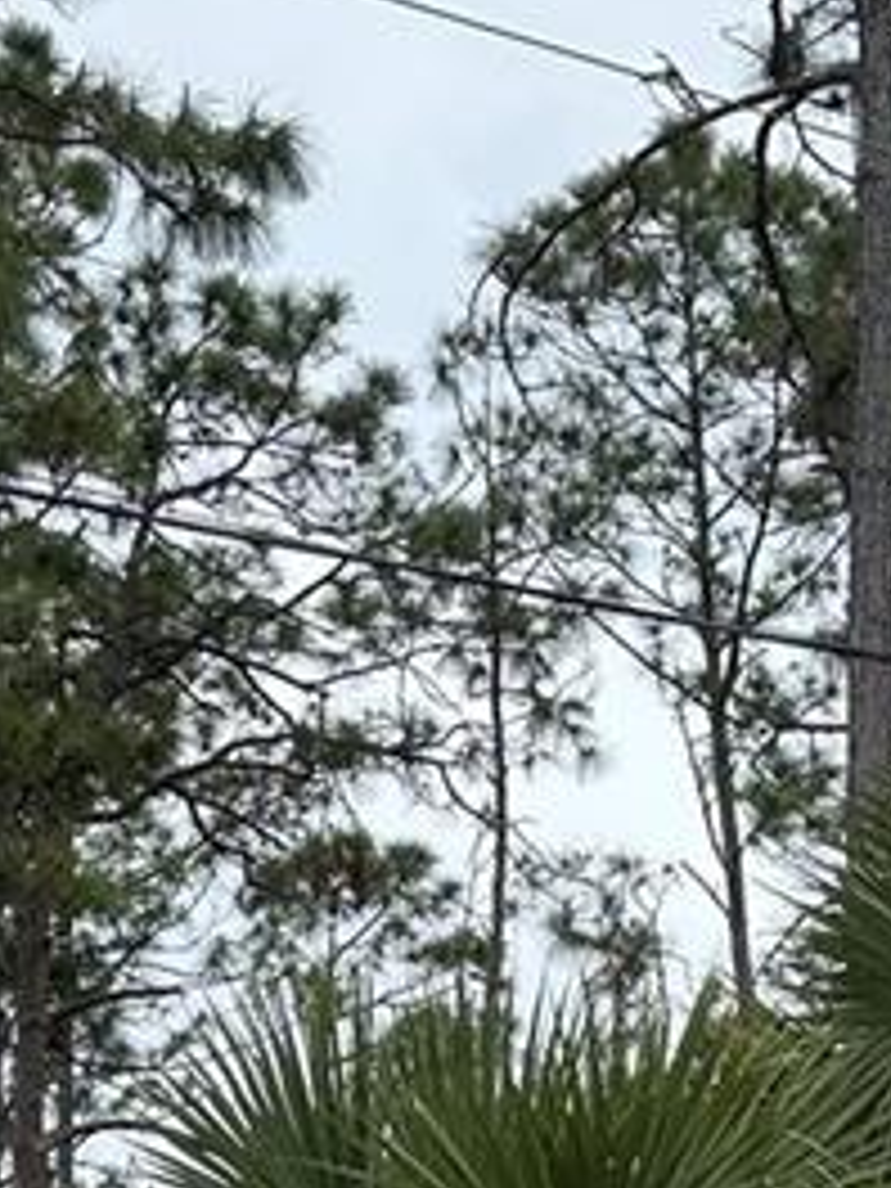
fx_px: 3741
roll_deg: +2.5
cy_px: 1660
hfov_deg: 13.4
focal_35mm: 109
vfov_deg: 16.7
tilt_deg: +6.1
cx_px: 855
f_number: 1.78
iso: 80
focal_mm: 6.86
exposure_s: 1/3861
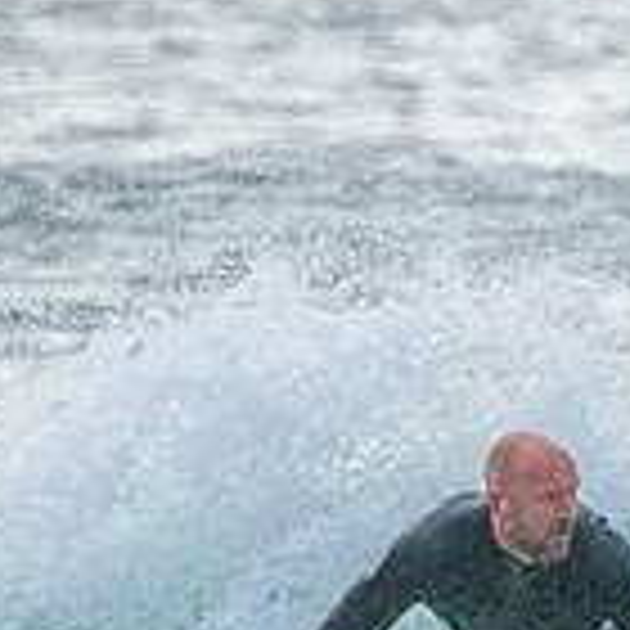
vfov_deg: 0.6
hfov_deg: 0.6
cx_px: 698
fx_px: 57942
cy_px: 767
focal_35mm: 2814
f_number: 11
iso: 8000
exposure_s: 1/2000
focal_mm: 800
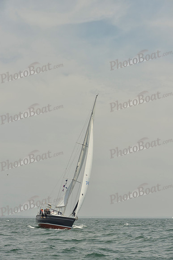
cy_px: 130
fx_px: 504
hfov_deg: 19.5
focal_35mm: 70
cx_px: 86
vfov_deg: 28.8
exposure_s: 1/1250
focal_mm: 70
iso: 200
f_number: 9
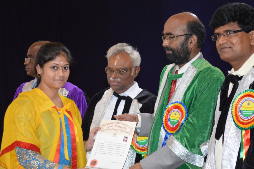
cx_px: 127
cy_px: 84
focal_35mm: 82
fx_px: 582
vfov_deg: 16.5
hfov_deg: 24.6
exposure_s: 1/60
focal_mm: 55
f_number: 5.6
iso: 2800
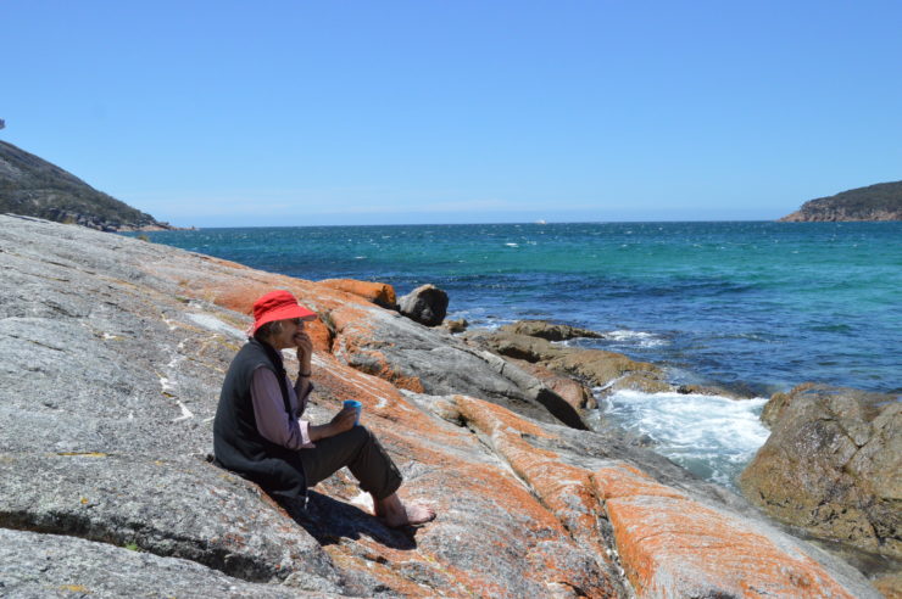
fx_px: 826
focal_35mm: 33
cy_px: 300
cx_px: 451
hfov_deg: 57.3
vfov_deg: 39.9
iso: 1800
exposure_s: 1/4000
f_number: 8
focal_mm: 22
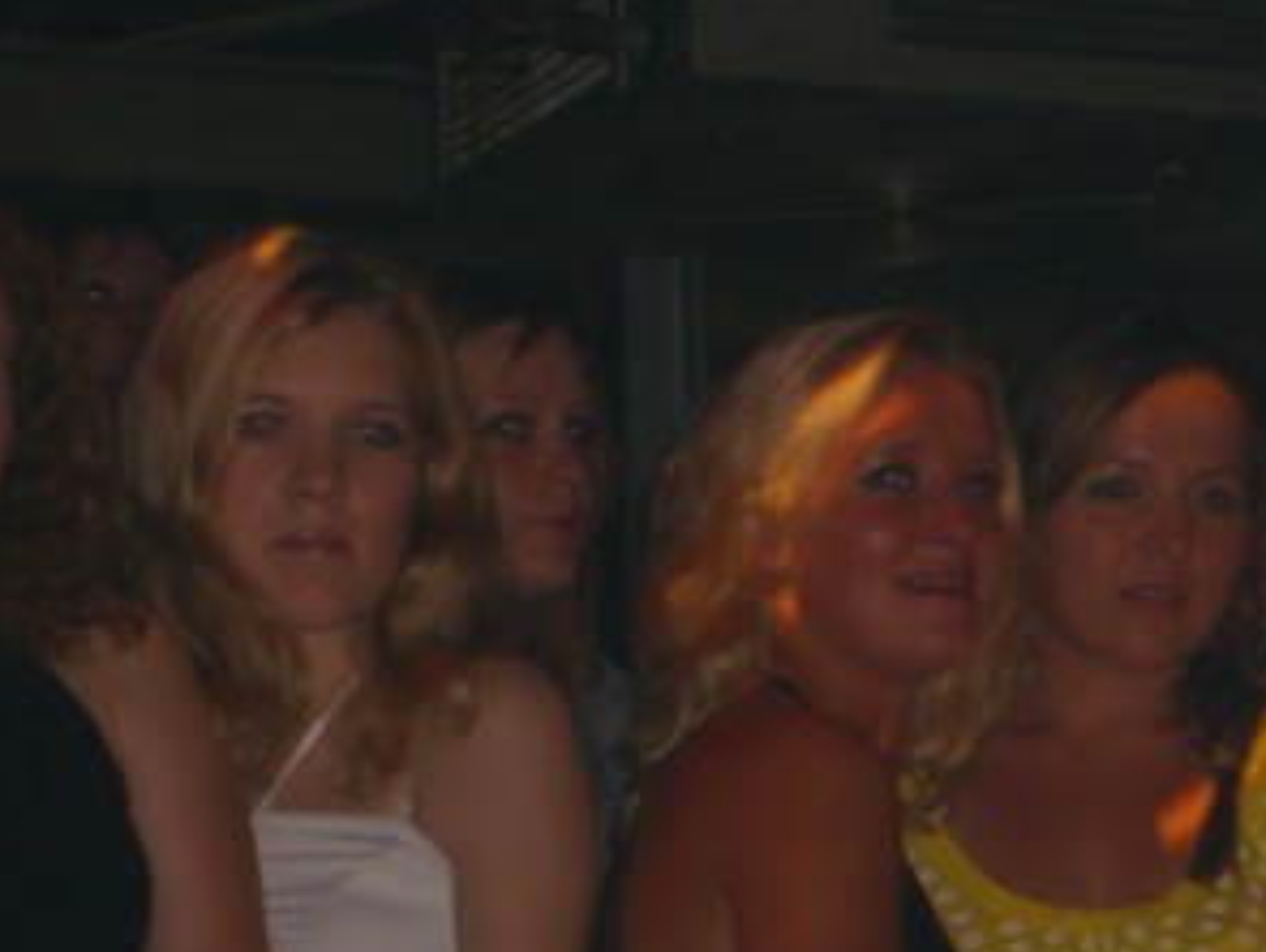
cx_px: 1069
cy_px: 948
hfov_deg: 10.2
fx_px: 7067
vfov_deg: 7.7
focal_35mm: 193
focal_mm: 19.7
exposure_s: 1/60
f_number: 4.8
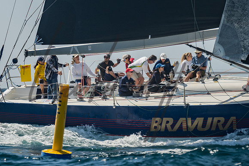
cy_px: 32
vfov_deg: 3.1
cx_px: 60
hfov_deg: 4.6
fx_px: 3112
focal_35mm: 450
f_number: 6.3
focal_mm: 200
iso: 160
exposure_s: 1/320
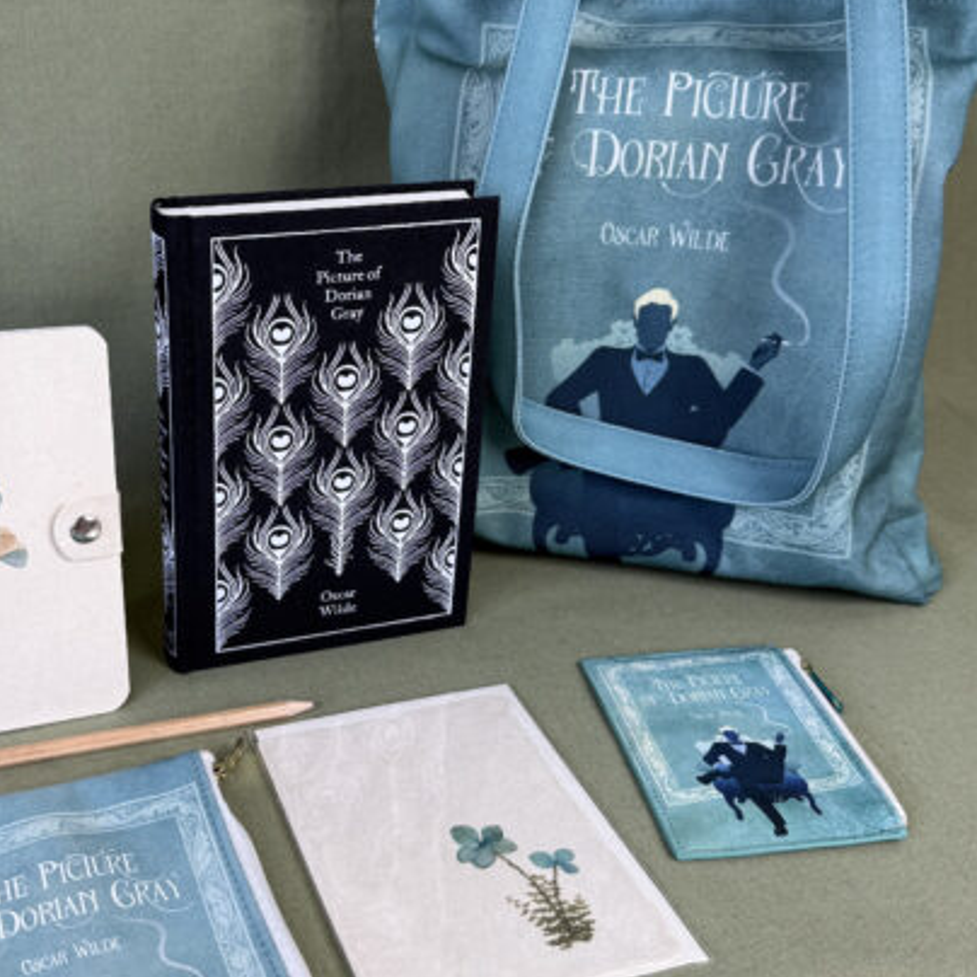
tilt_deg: -23.6
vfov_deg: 39.9
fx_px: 1341
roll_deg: -1.6
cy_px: 416
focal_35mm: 42
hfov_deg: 39.7
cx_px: 353
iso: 64
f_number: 1.78
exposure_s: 1/100
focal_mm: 6.76
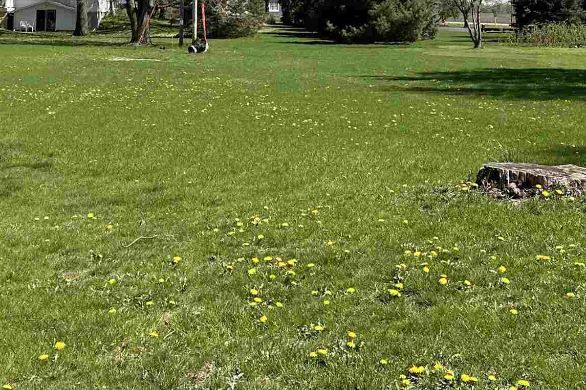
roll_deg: -0.8
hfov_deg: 30.1
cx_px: 301
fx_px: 1090
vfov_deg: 19.3
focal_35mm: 67
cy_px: -63
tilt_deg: +5.4
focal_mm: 6.86
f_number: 1.78
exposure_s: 1/3247
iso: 80
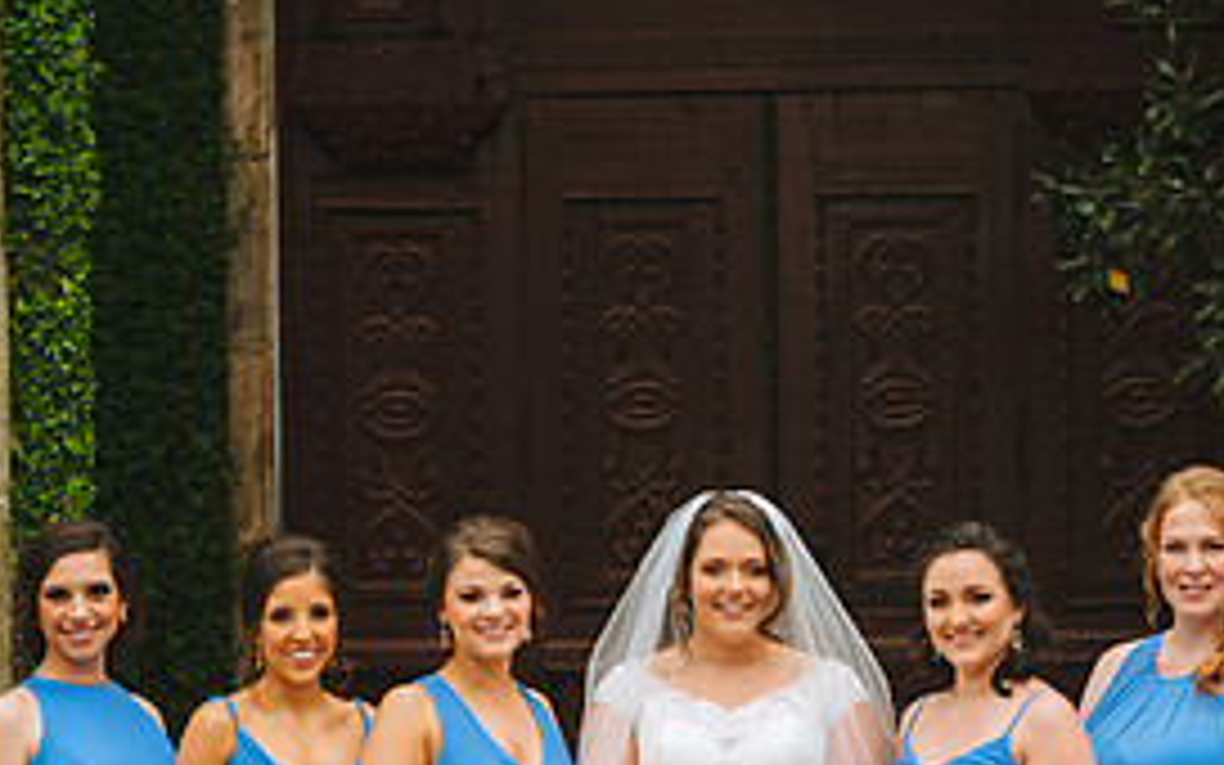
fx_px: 4503
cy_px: 816
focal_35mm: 135
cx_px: 678
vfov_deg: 9.6
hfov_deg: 15.5
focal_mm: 62
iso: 125
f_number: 3.2
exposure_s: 1/320
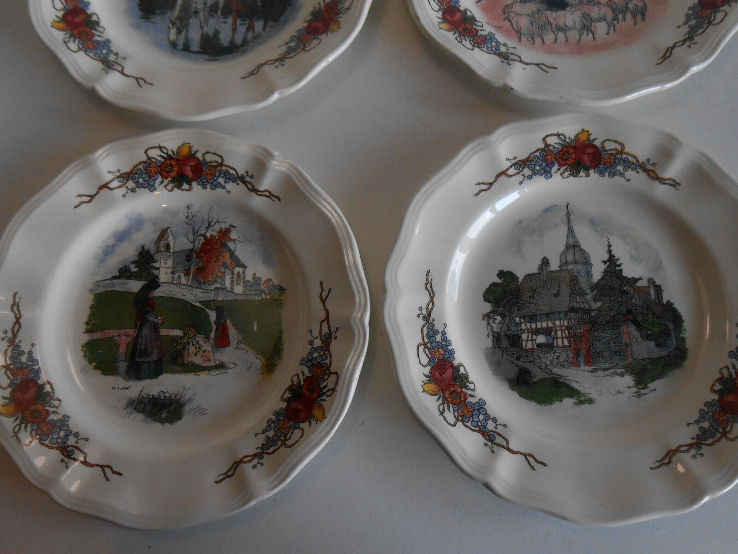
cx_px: 369
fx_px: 554
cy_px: 277
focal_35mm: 26
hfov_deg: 67.3
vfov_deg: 53.1
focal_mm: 4.6
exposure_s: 1/250
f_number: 3.5
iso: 250
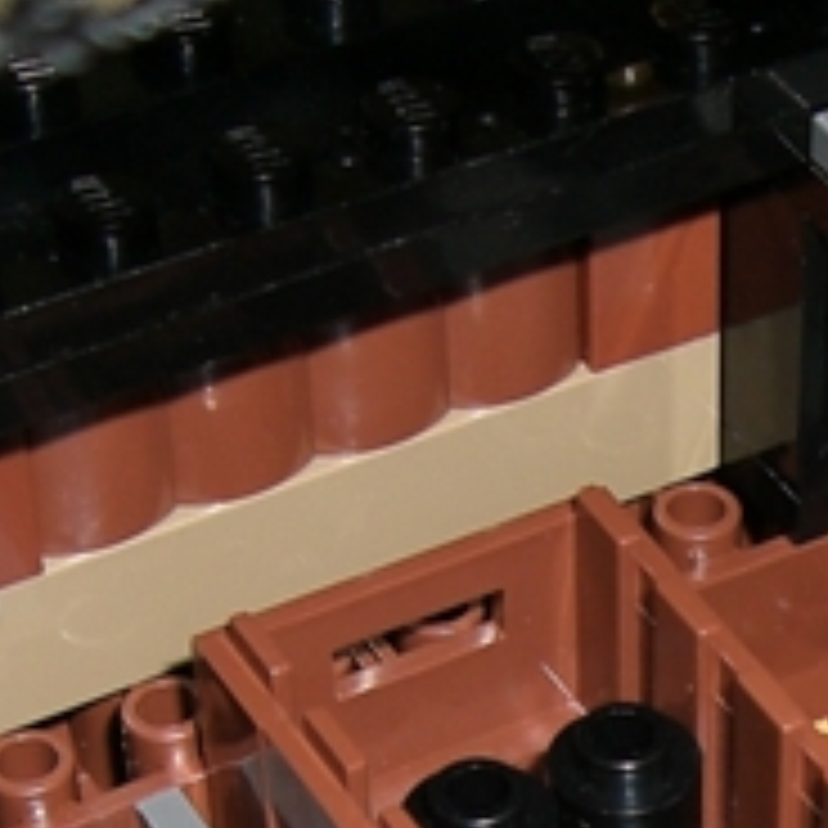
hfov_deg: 11.8
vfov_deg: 11.5
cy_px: 1233
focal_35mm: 146
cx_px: 806
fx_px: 3951
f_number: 2.7
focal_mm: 6.2
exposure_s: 1/60
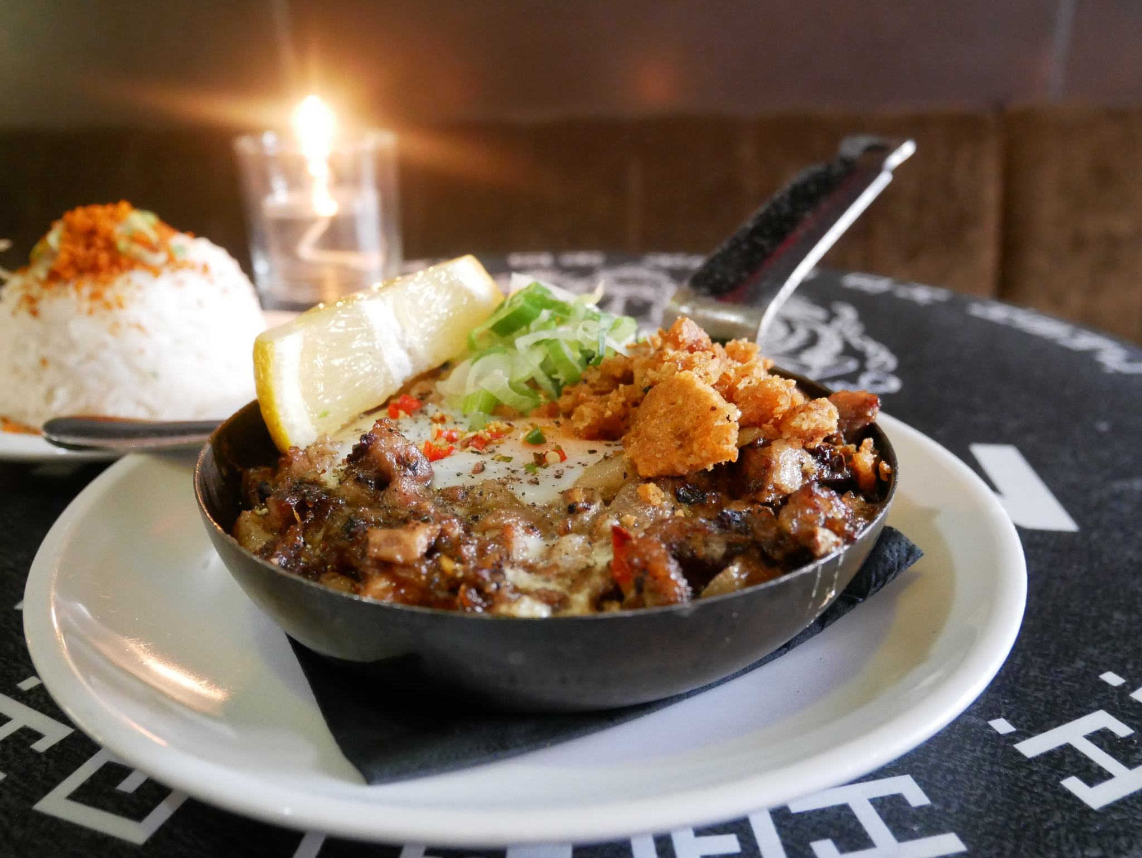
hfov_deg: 67.3
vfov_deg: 53.1
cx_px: 571
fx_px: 858
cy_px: 429
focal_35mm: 26
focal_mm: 13
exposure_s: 1/25
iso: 3200
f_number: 3.6
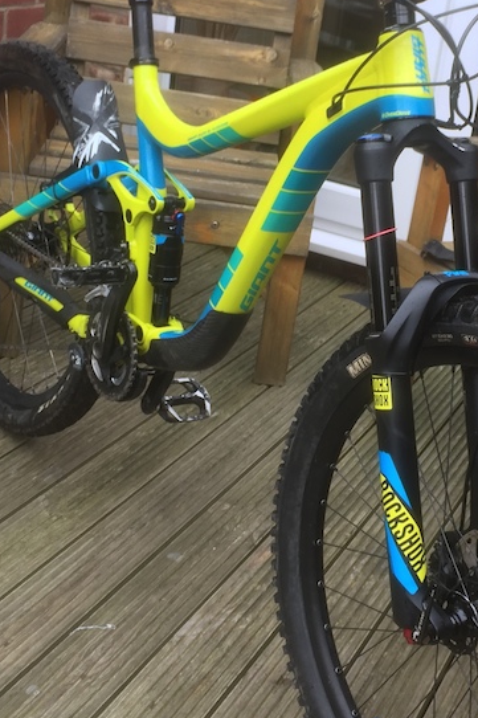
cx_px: 348
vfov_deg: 35.0
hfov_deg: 23.6
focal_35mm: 57
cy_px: 298
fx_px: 1136
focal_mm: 4.15
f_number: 2.2
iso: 32
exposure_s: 1/121
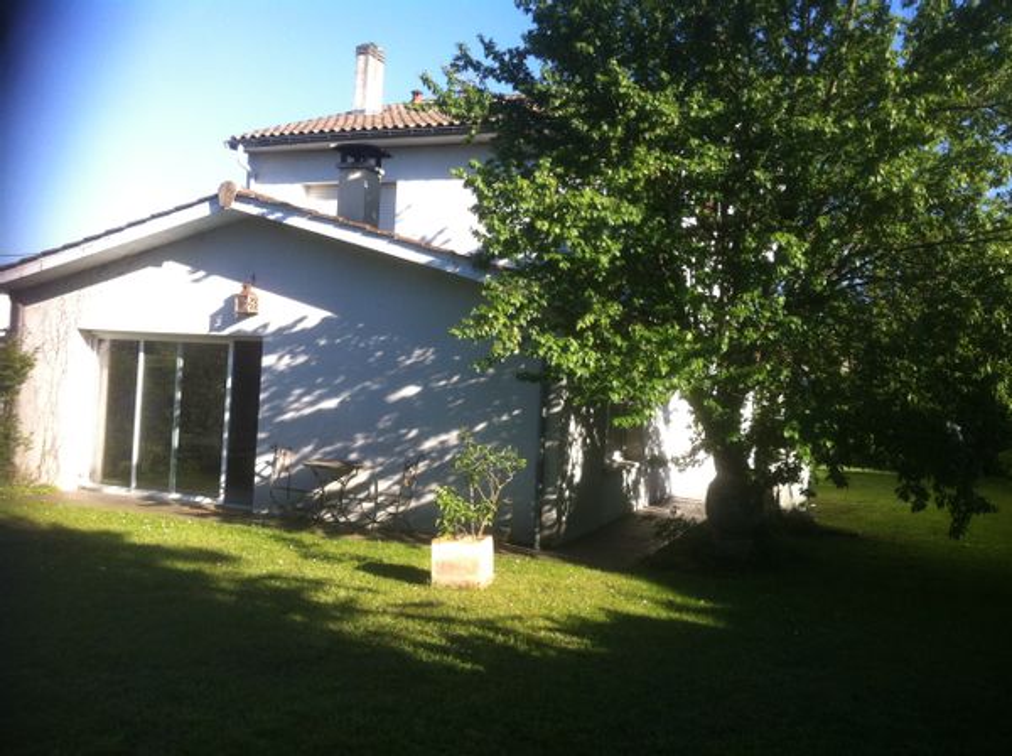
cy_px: 378
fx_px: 1022
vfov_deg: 40.6
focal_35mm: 35
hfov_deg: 52.7
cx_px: 506
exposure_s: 1/425
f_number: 2.8
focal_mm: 3.85
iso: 80
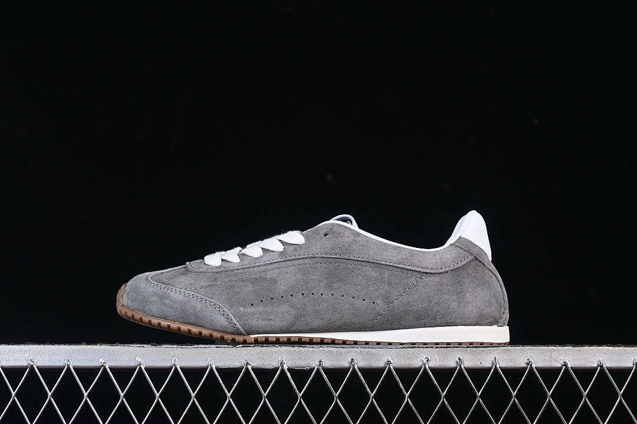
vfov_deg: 18.2
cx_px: 318
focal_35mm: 75
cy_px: 212
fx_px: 1327
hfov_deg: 27.0
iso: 160
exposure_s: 1/80
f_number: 7.1
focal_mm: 50
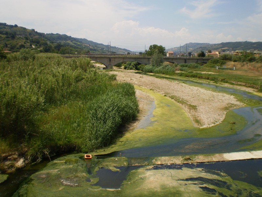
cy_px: 98
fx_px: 272
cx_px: 131
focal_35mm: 36
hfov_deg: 51.4
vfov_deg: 39.7
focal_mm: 6.3
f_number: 4.6
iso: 64
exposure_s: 1/1000
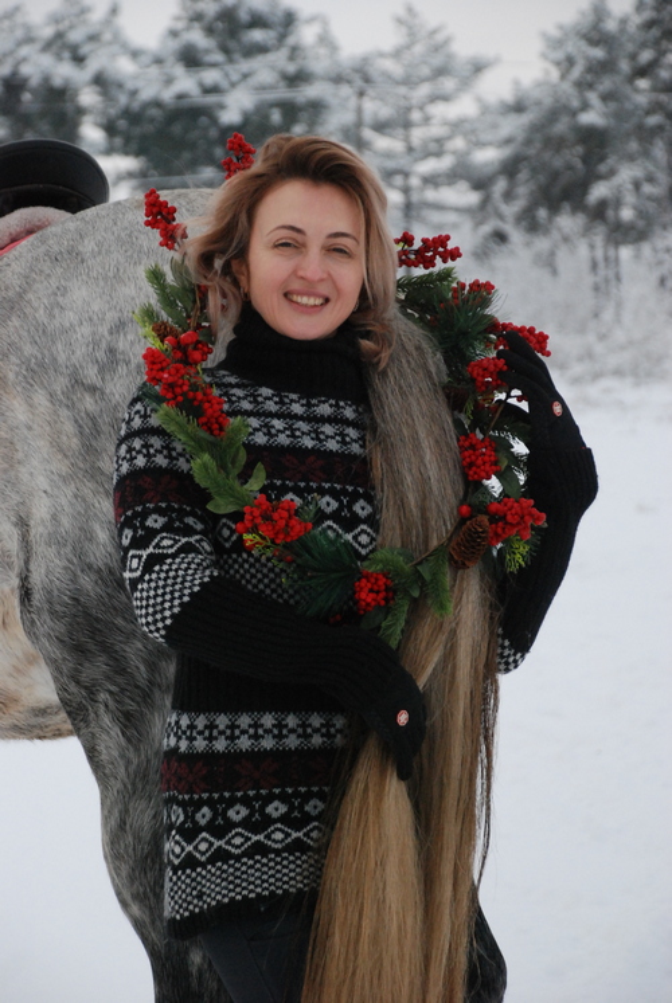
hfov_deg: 10.8
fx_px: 3560
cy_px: 502
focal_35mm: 128
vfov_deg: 16.1
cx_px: 336
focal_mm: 85
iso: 1250
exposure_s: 1/1600
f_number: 9
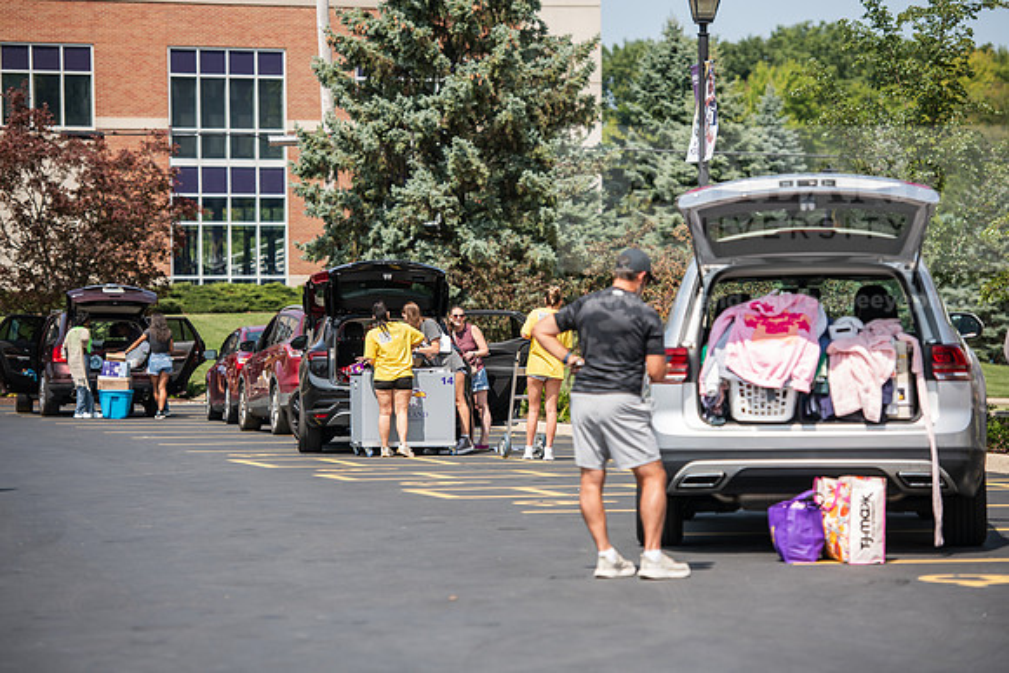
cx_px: 504
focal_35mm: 135
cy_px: 336
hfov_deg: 15.2
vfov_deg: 10.2
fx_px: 3784
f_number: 3.5
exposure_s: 1/500
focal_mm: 135
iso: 64
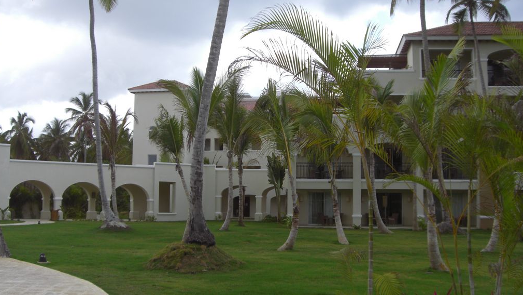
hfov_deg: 48.3
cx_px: 259
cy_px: 154
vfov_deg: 28.4
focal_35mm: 42
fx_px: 583
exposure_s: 1/640
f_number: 2.7
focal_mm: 6.2
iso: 64
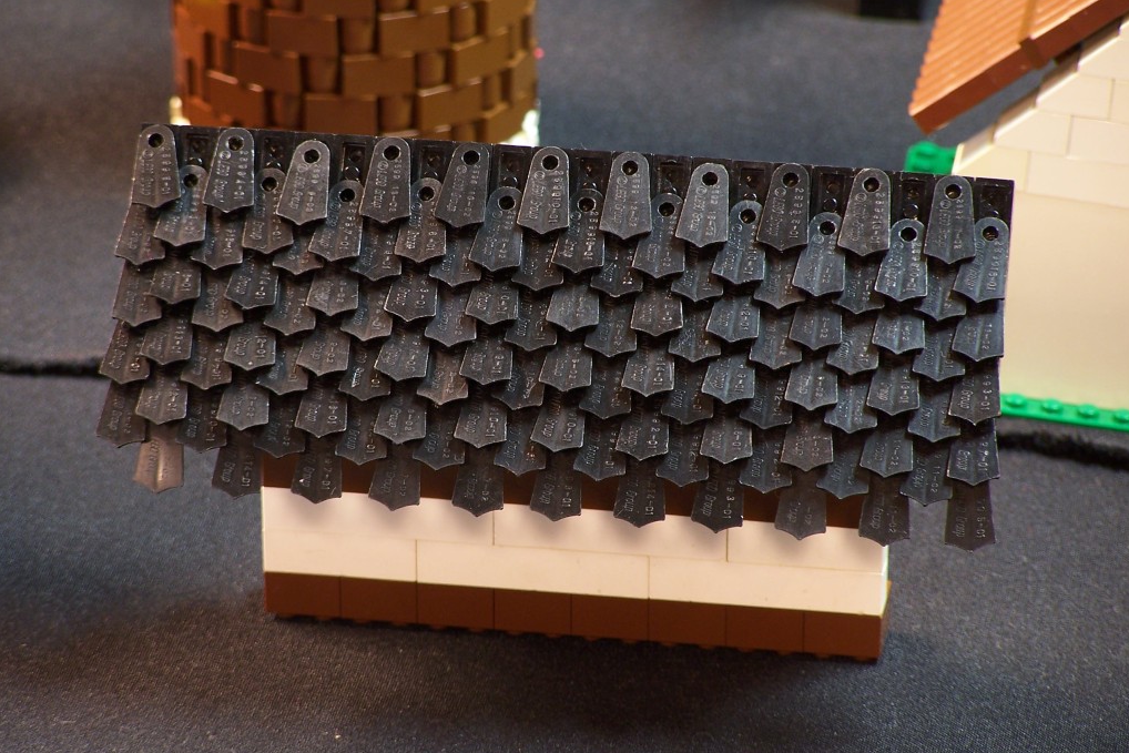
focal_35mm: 249
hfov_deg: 8.3
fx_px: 7809
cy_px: 336
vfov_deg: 5.5
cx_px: 566
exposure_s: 1/2
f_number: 3.3
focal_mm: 39.5
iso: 80
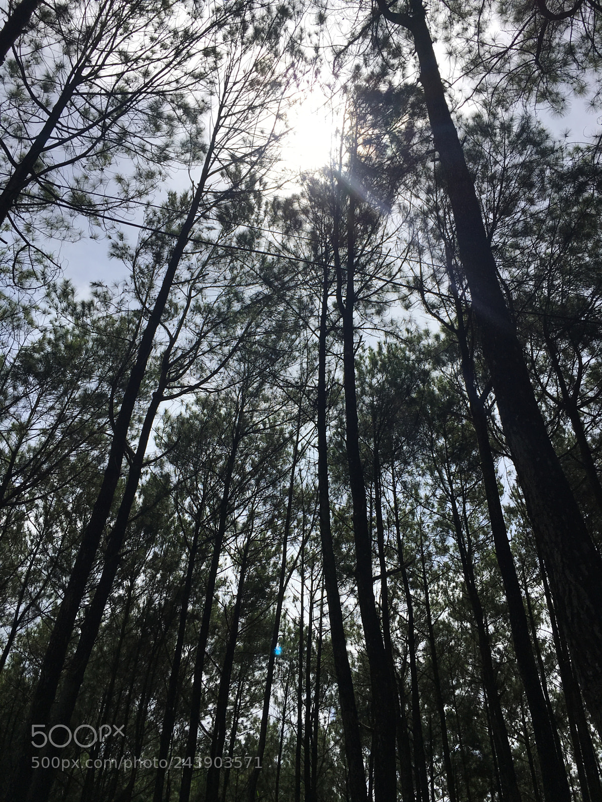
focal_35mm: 29
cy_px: 401
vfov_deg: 61.7
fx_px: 672
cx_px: 301
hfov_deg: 48.2
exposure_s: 1/3205
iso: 25
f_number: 2.2
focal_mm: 4.15
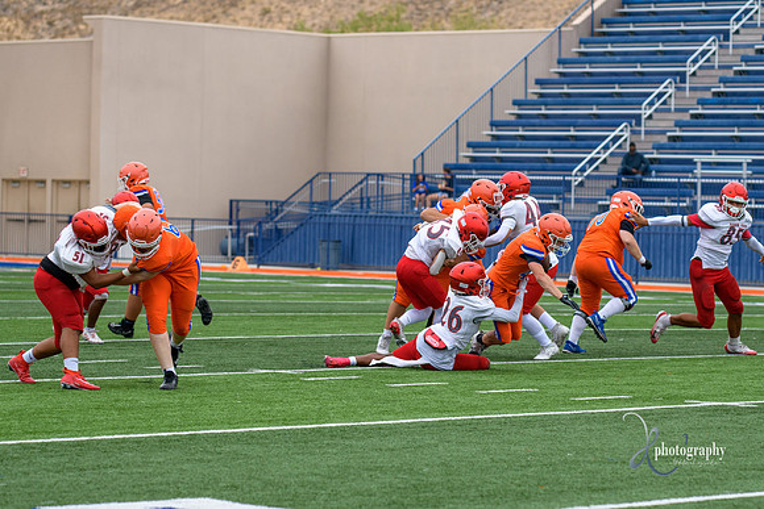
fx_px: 3206
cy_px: 254
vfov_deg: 9.1
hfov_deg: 13.6
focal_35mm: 151
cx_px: 436
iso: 360
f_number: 3.5
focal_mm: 120
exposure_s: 1/800
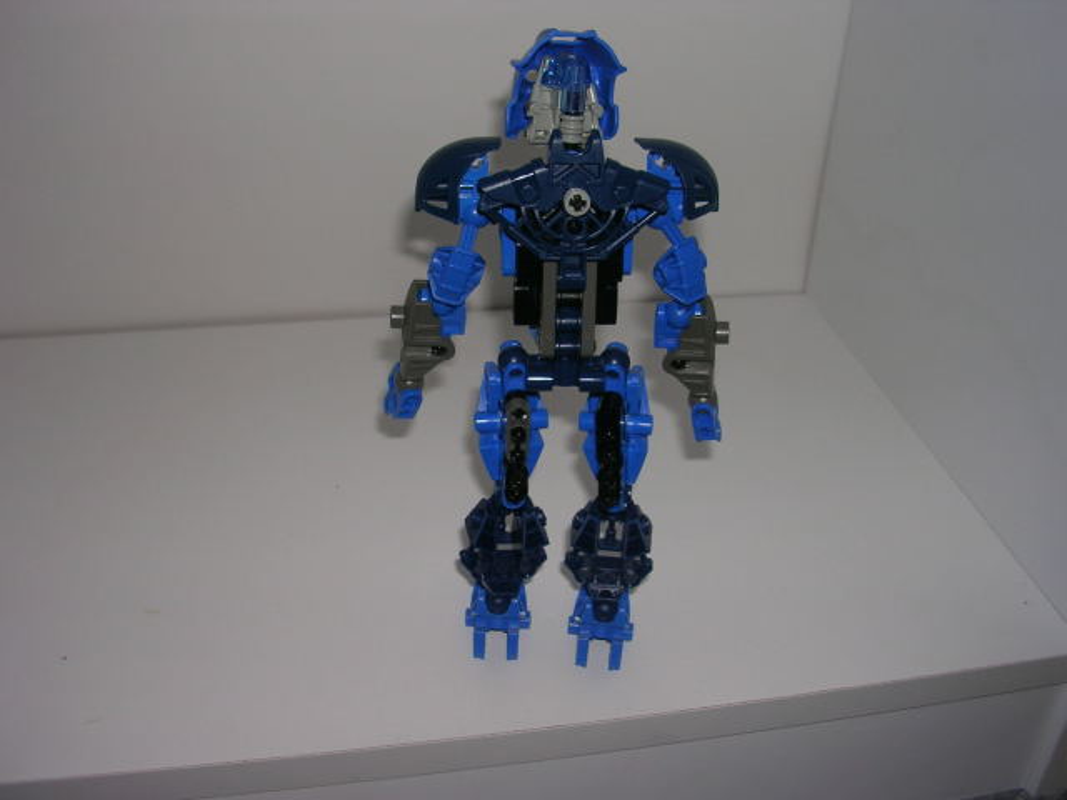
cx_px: 534
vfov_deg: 37.7
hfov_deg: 49.0
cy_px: 400
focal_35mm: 38
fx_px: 1171
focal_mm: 5.8
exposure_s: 1/60.1
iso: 50
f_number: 2.8
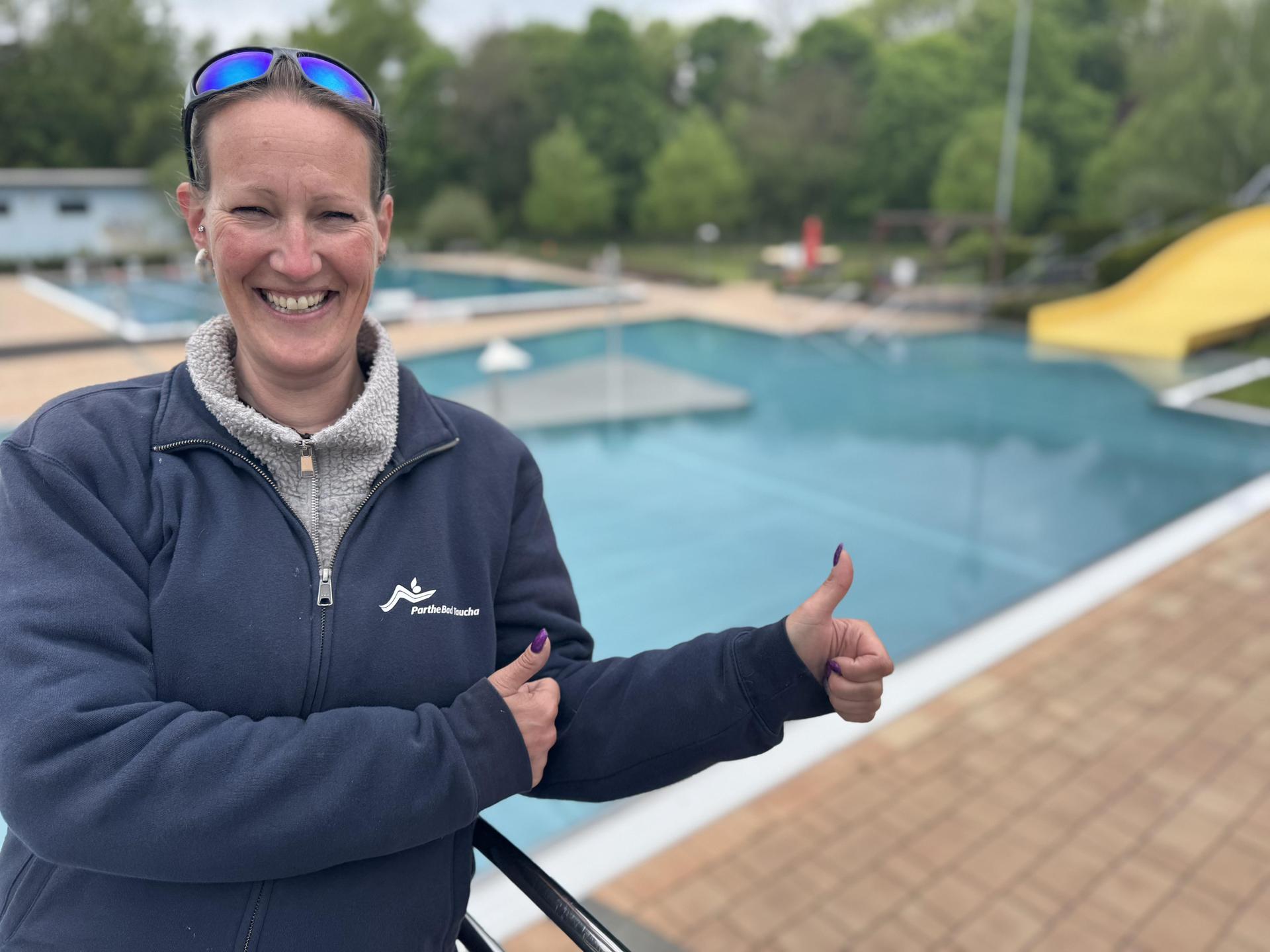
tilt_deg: -16.2
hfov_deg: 71.6
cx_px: 635
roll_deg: +0.9
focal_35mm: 24
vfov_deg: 56.8
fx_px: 881
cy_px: 476
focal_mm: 6.76
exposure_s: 1/1193
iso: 80
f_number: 1.78
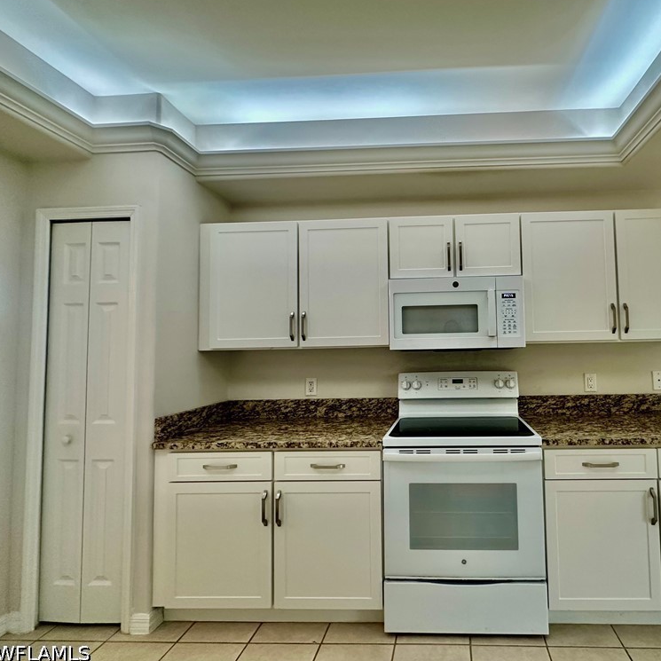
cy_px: 327
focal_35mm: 17
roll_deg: +1.1
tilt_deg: +3.2
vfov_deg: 84.0
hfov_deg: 81.5
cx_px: 433
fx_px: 367
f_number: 2.2
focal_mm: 2.22
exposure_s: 1/120
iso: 200
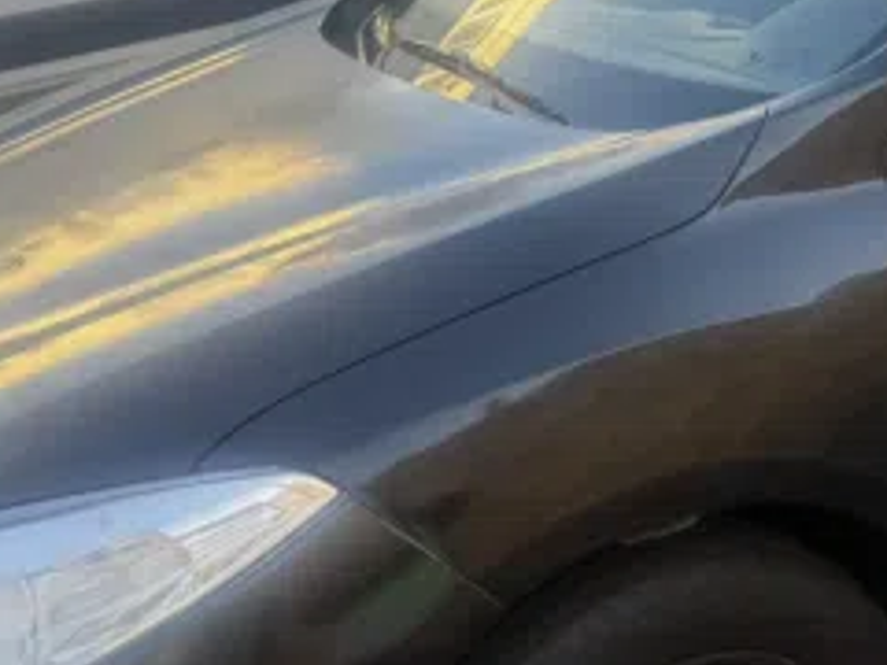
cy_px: 358
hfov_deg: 27.7
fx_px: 1640
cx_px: 972
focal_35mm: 64
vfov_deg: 22.9
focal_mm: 6.76
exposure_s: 1/402
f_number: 1.78
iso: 80
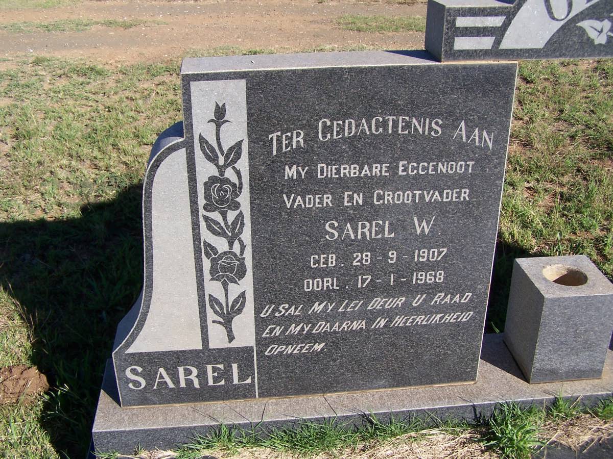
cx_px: 306
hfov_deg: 49.0
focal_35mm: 38
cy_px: 230
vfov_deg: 37.7
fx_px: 673
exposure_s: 1/750
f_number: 4
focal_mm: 6.3
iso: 80
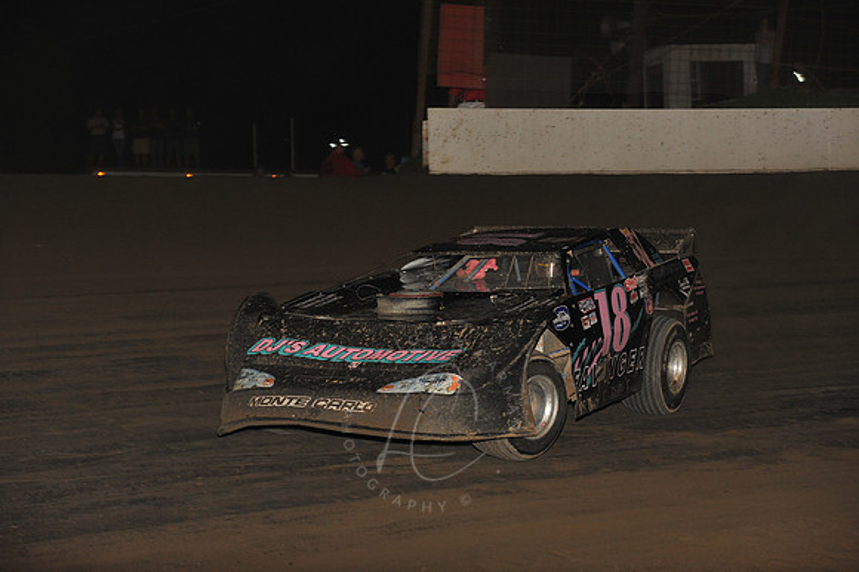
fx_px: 2862
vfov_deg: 11.4
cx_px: 430
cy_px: 286
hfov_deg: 17.1
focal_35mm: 120
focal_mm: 120
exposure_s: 1/320
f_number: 6.3
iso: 1000
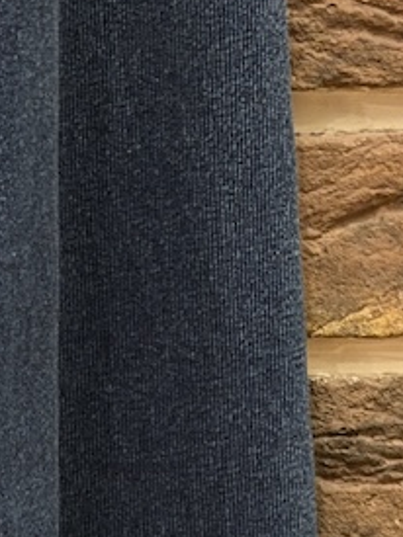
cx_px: -49
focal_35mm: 186
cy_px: 825
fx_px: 2889
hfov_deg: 7.9
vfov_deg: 10.3
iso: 640
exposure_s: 1/20
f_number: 1.78
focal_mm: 6.76
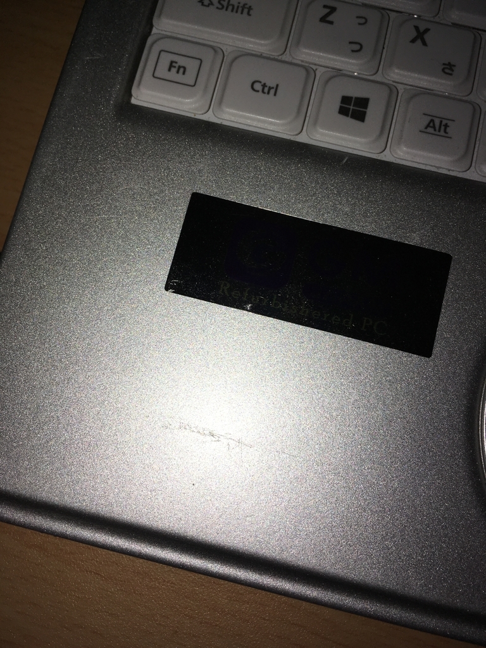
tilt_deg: -78.5
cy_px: 324
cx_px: 243
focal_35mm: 29
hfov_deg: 48.2
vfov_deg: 61.7
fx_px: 543
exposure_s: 1/1451
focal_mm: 4.15
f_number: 2.2
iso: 25
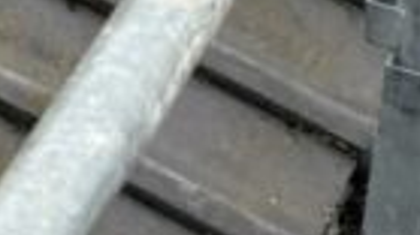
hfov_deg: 8.9
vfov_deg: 6.0
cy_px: -374
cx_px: -876
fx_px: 2148
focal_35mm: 193
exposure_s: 1/495
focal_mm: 6.76
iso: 80
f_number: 1.78
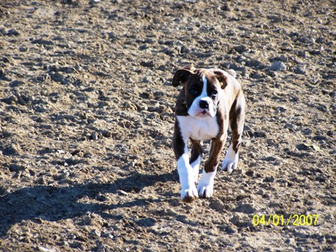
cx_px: 168
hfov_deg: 9.1
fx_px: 2116
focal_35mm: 218
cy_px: 126
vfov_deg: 6.8
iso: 80
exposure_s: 1/400
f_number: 3.2
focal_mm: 36.2
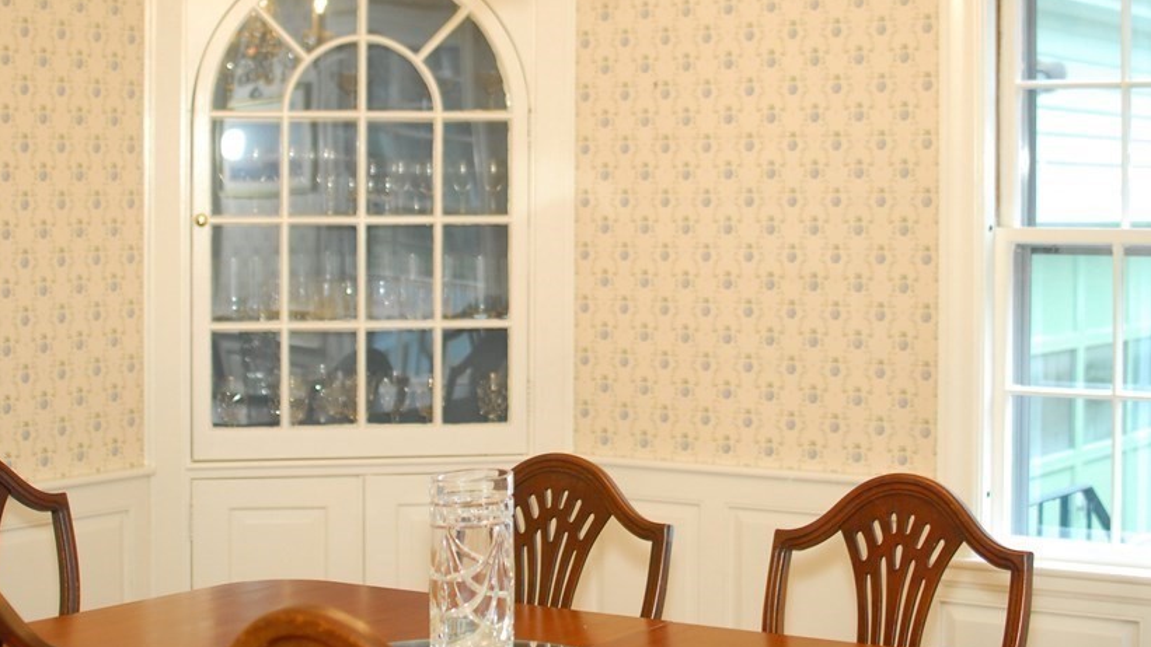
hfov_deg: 30.7
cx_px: 550
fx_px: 2096
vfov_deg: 17.5
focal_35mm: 69
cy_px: 239
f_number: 2.5
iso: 640
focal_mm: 35
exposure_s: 1/80
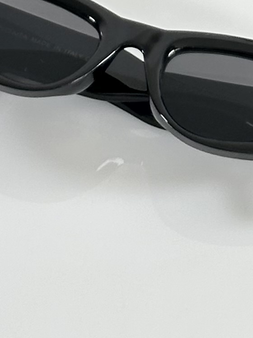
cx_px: 148
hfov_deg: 5.7
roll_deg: +1.4
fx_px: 2525
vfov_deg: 7.2
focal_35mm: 259
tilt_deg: -39.0
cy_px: -450
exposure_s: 1/108
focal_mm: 6.86
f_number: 1.78
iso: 80
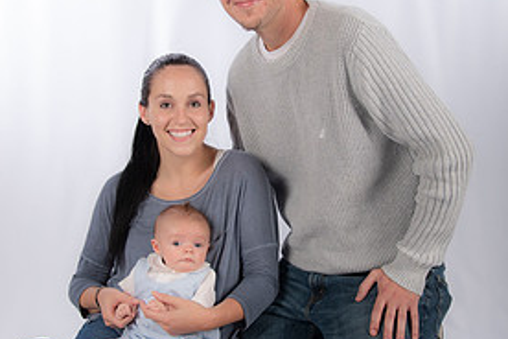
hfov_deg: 32.4
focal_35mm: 62
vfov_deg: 21.9
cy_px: 173
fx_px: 875
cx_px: 273
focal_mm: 38
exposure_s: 1/200
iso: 100
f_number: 5.6
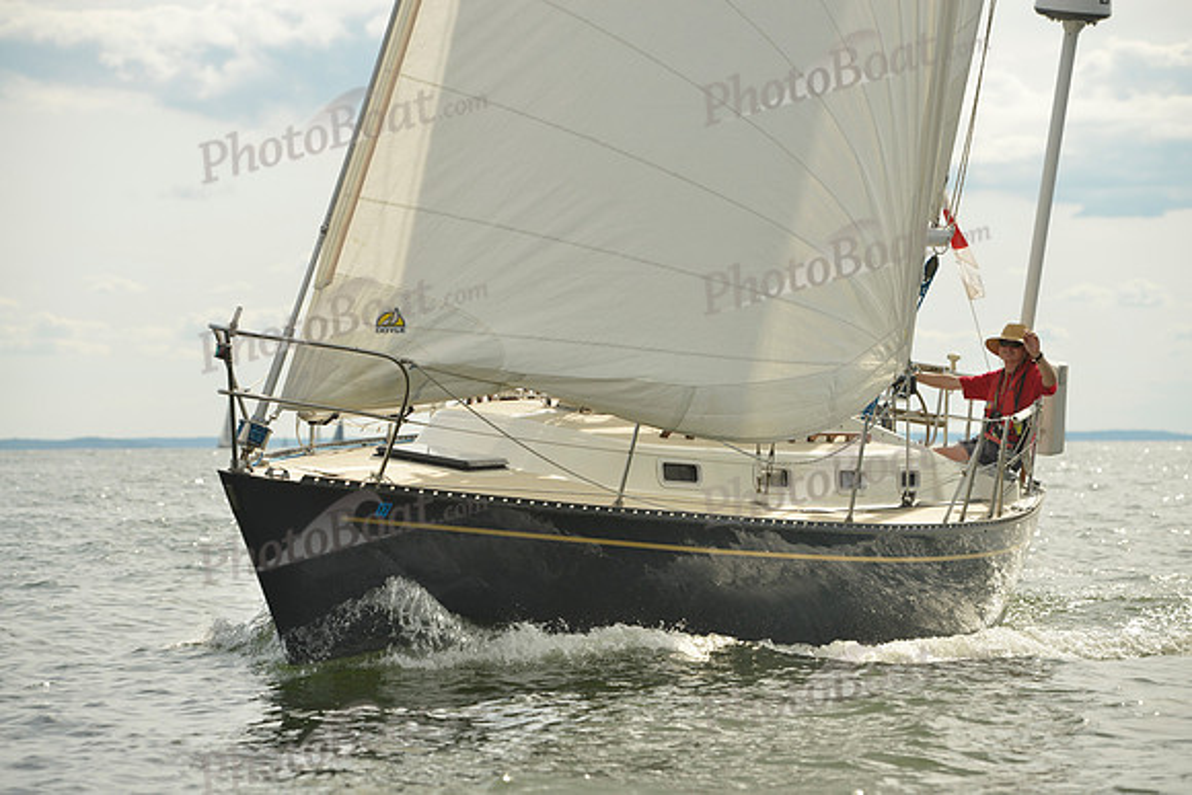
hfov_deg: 14.7
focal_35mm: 140
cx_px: 596
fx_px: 4636
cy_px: 398
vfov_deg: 9.8
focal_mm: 140
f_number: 5.6
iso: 200
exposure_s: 1/1250
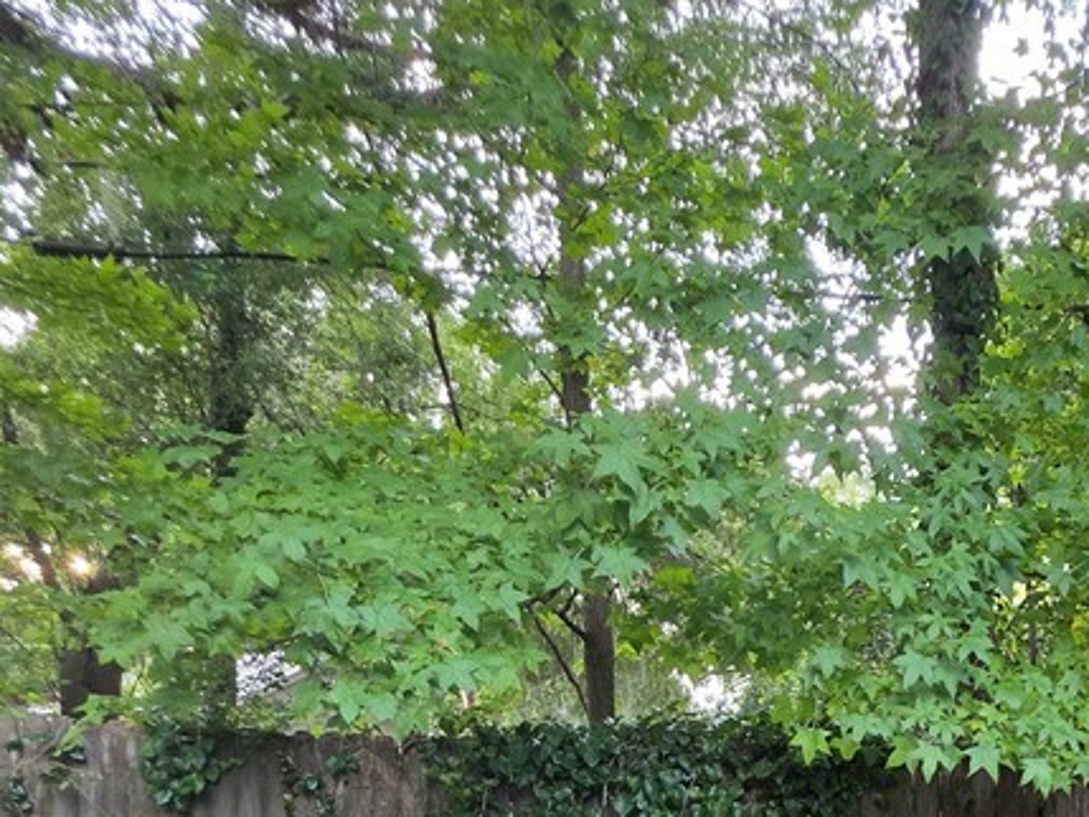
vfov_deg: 37.3
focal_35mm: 31
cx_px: 1036
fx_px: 976
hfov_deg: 49.8
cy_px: 918
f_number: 1.9
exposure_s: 1/120
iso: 200
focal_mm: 2.2
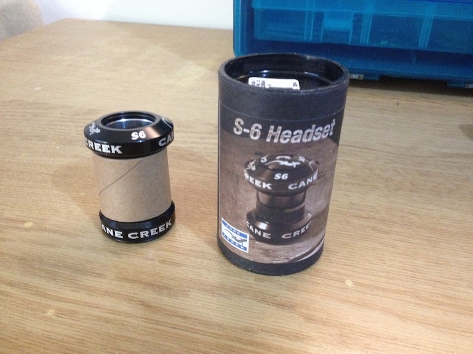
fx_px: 478
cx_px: 236
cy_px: 177
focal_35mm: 35
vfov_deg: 40.7
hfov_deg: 52.6
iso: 500
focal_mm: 4.28
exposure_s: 1/15
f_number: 2.4
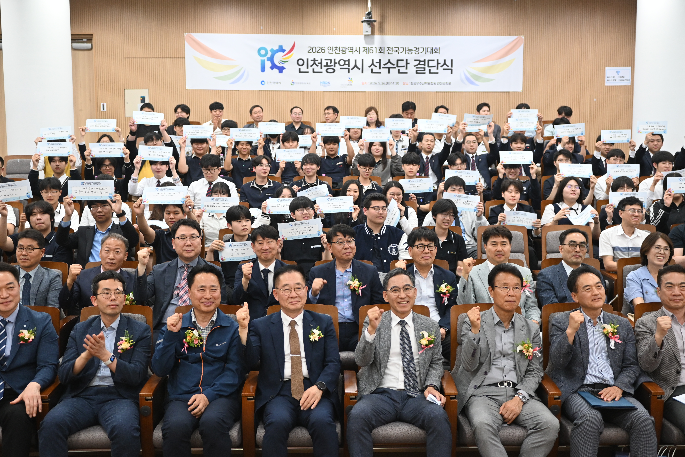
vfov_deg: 31.9
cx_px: 342
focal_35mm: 42
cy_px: 228
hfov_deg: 46.4
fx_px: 799
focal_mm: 28
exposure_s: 1/125
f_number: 2.8
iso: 1100
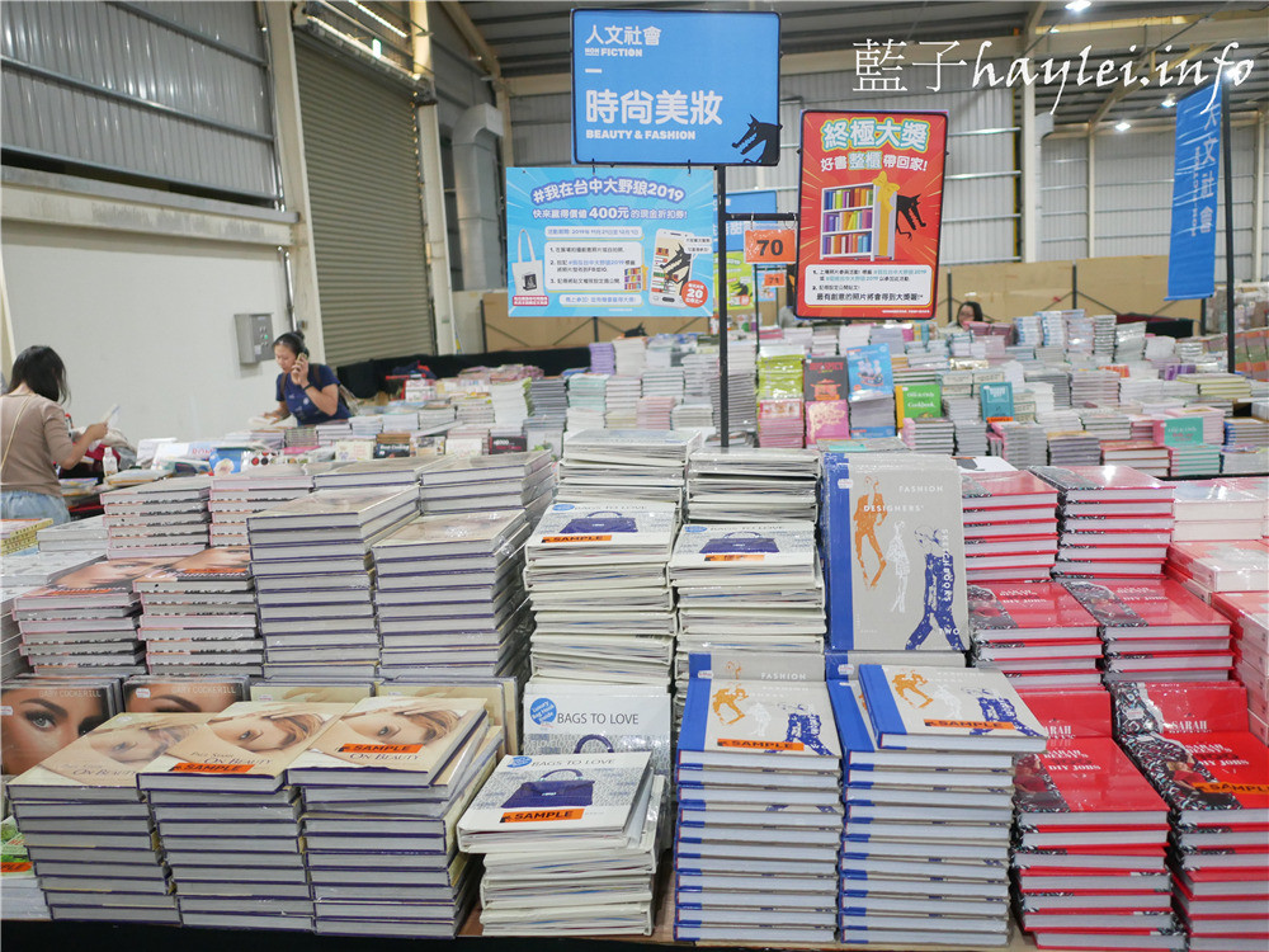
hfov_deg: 60.0
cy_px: 476
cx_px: 634
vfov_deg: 46.8
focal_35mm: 30
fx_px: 1100
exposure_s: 1/60
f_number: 1.7
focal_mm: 15
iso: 1250
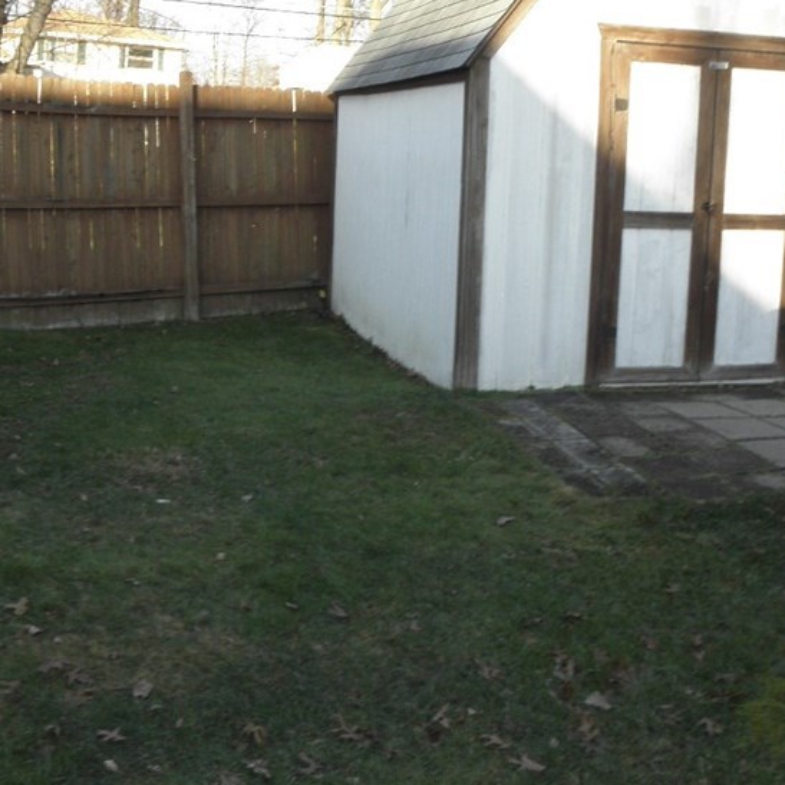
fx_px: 1103
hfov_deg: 39.2
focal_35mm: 43
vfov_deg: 38.7
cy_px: 265
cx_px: 367
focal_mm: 4.6
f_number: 5.6
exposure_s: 1/60
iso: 64
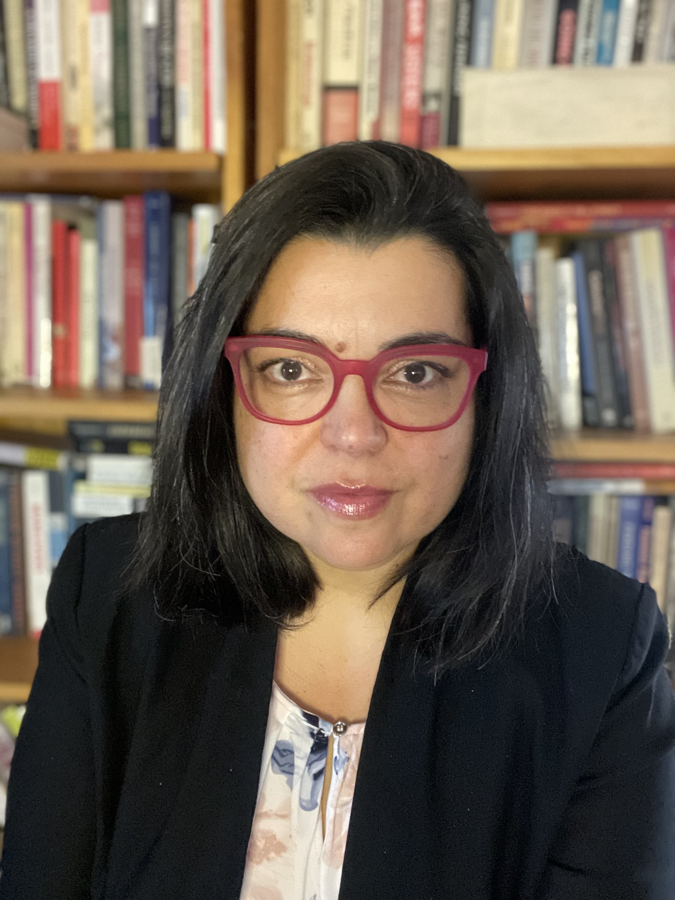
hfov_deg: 46.8
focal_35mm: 30
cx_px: 338
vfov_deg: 60.0
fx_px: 780
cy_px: 450
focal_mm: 2.71
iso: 640
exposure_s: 1/17
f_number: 2.2
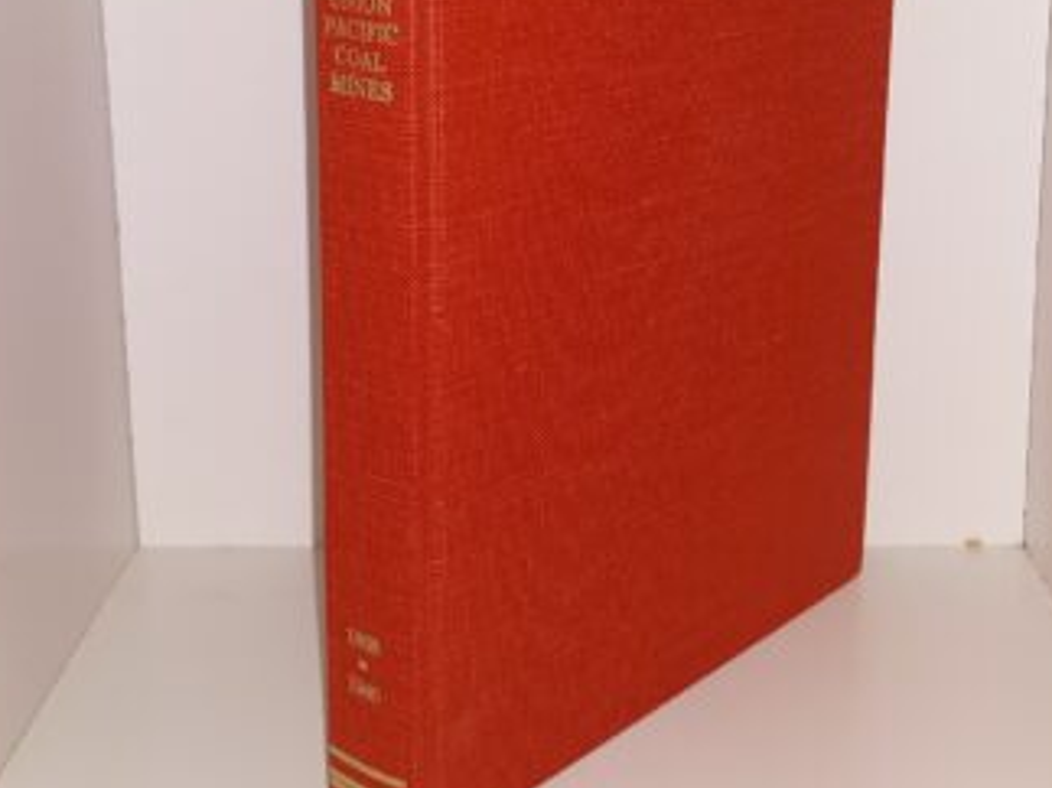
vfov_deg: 27.5
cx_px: 619
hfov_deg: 36.7
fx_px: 1580
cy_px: 166
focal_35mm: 52
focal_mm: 3.7
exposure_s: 1/120
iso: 50
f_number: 1.7
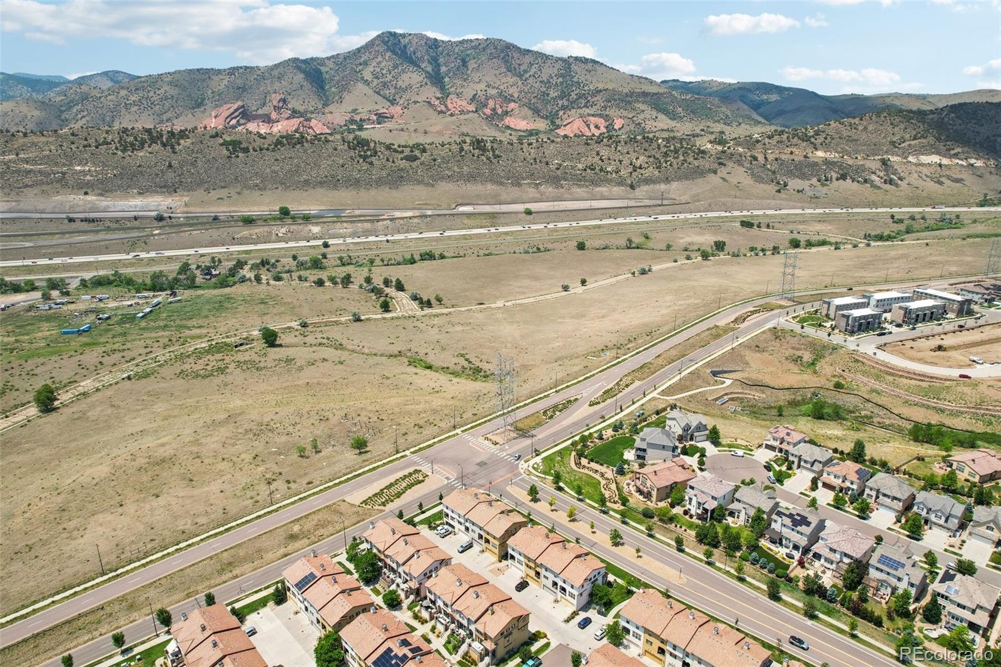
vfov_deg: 57.2
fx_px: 612
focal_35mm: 22
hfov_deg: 78.6
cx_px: 500
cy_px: 334
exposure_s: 1/2000
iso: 100
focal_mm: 8.4
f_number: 2.8
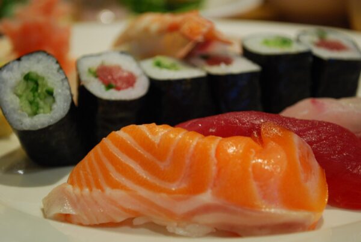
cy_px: 121
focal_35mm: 63
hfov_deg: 31.8
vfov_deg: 21.6
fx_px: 633
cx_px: 180
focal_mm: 42
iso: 800
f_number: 5.3
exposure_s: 1/20
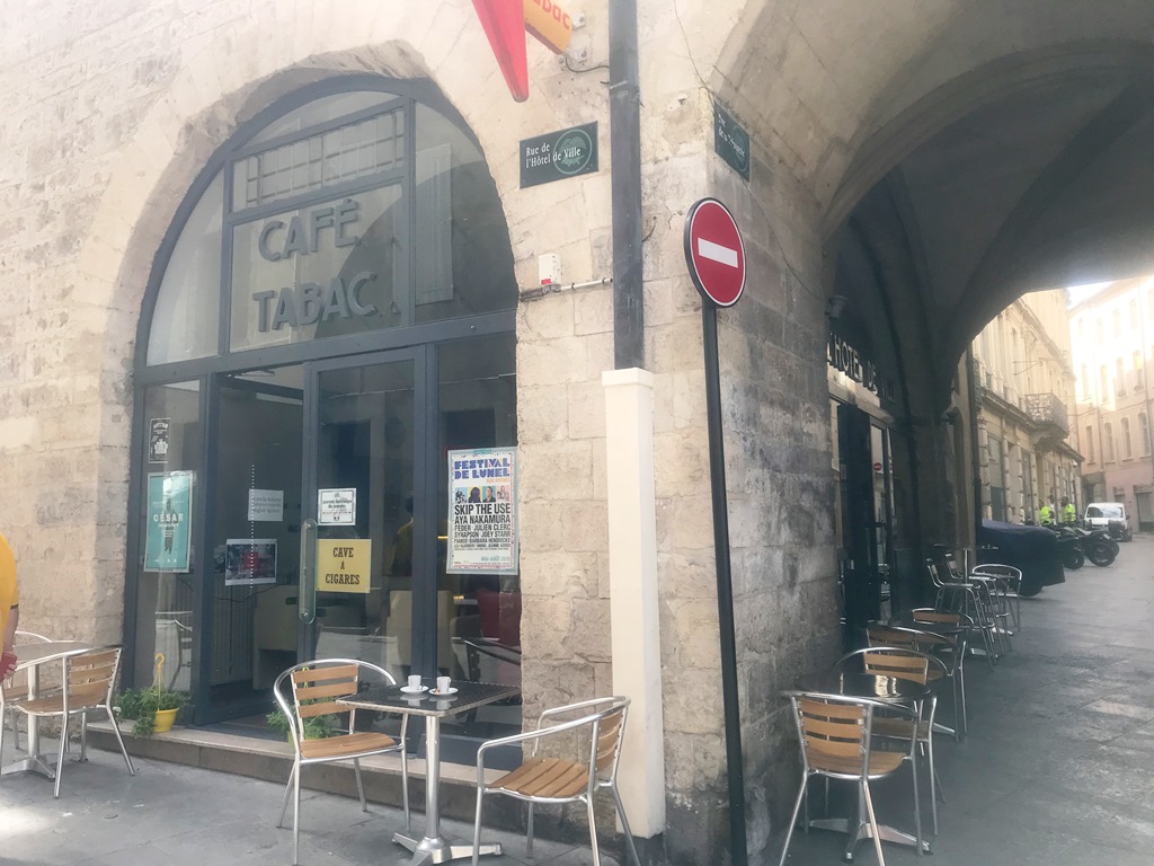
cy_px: 433
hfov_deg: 63.4
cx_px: 577
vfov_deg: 49.7
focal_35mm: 28
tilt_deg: +6.4
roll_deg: +0.4
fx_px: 933
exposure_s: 1/460
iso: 20
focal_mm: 3.99
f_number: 1.8
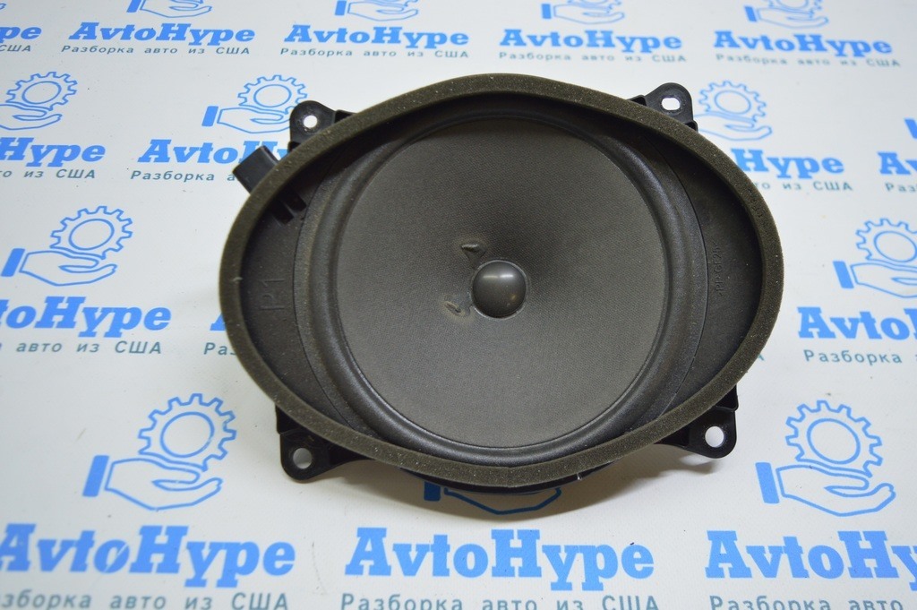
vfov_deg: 39.9
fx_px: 840
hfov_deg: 57.3
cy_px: 305
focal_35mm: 33
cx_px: 458
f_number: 3.8
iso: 400
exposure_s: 1/50
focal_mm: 22
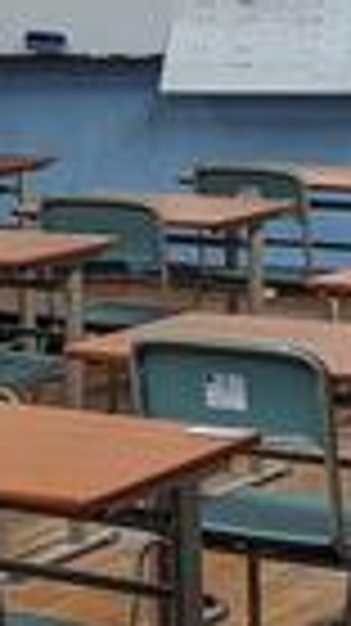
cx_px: -45
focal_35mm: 132
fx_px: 2188
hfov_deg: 9.1
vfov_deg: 16.3
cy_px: 372
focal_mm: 6.81
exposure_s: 1/74.6
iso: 86
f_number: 1.85
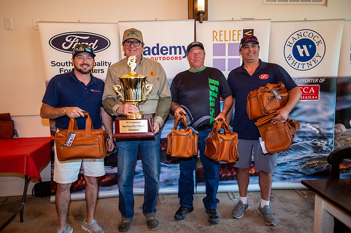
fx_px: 244
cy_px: 116
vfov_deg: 51.2
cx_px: 176
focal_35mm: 25
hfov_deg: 71.5
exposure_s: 1/60
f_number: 2.8
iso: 800
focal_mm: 25
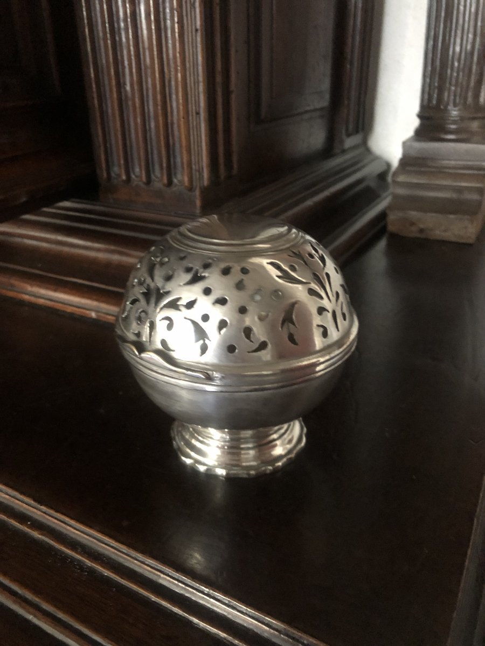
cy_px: 323
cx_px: 242
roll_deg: +1.8
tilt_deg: -24.3
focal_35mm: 28
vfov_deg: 63.4
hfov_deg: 49.7
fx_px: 523
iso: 320
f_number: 1.8
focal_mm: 4
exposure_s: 1/4
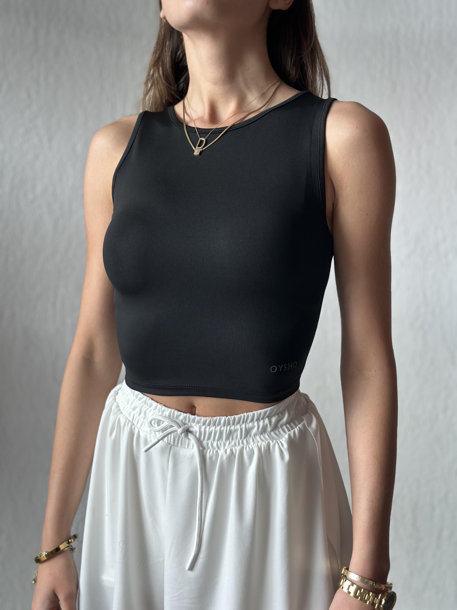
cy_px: 305
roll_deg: -1.3
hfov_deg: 30.3
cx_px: 228
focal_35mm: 48
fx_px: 845
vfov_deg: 39.7
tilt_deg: -3.1
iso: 100
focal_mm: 6.86
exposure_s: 1/121
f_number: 1.78
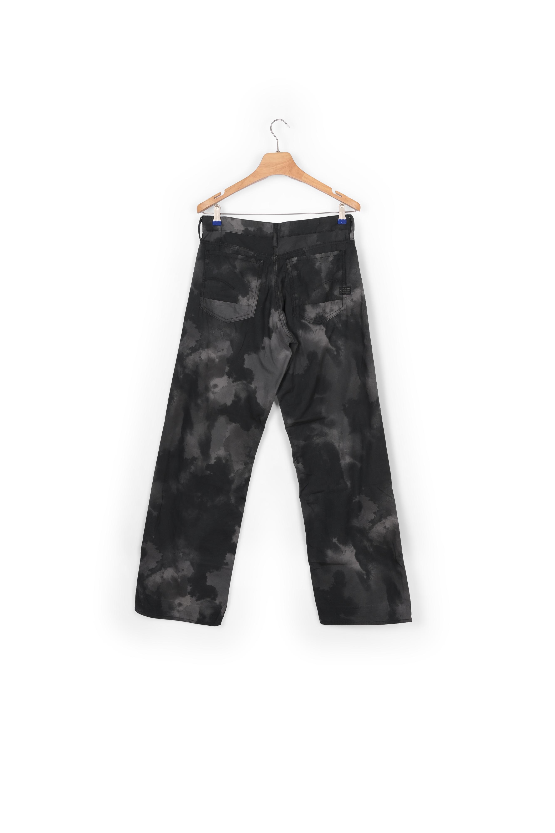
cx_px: 278
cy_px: 416
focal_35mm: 38
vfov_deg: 50.7
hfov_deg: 35.0
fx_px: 879
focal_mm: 38
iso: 100
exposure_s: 1/125
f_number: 13
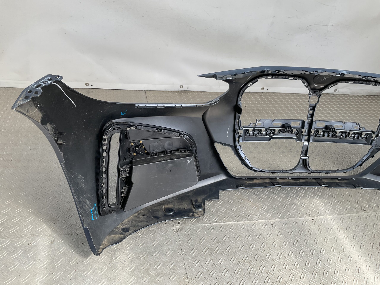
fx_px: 318
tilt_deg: -31.8
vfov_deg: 48.2
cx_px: 190
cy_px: 142
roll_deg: -10.0
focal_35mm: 29
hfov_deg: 61.7
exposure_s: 1/215
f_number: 1.8
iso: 16
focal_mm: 3
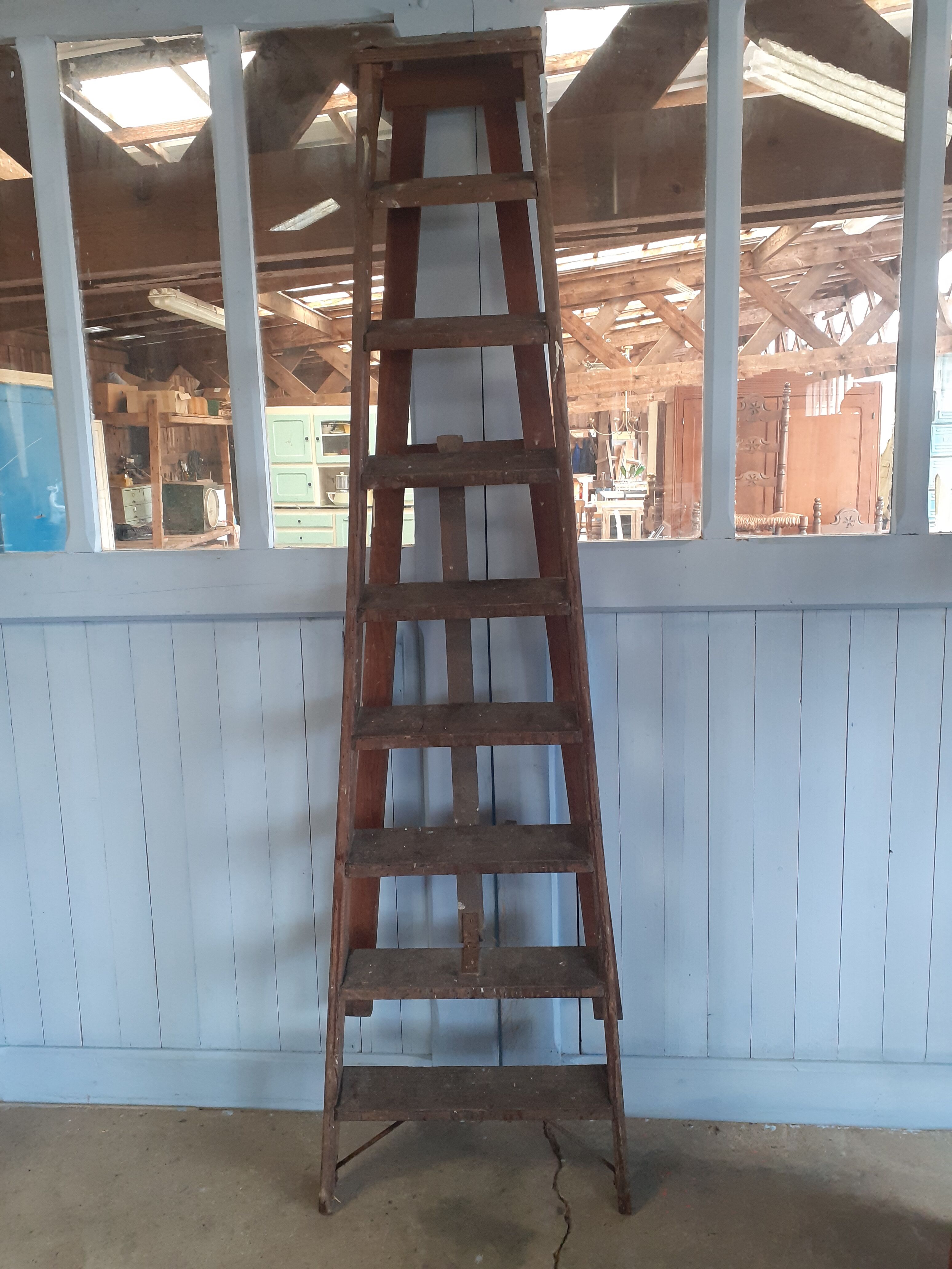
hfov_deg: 51.4
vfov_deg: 65.3
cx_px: 476
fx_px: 990
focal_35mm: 27
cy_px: 634
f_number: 1.9
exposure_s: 1/50
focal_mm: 3.6
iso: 125
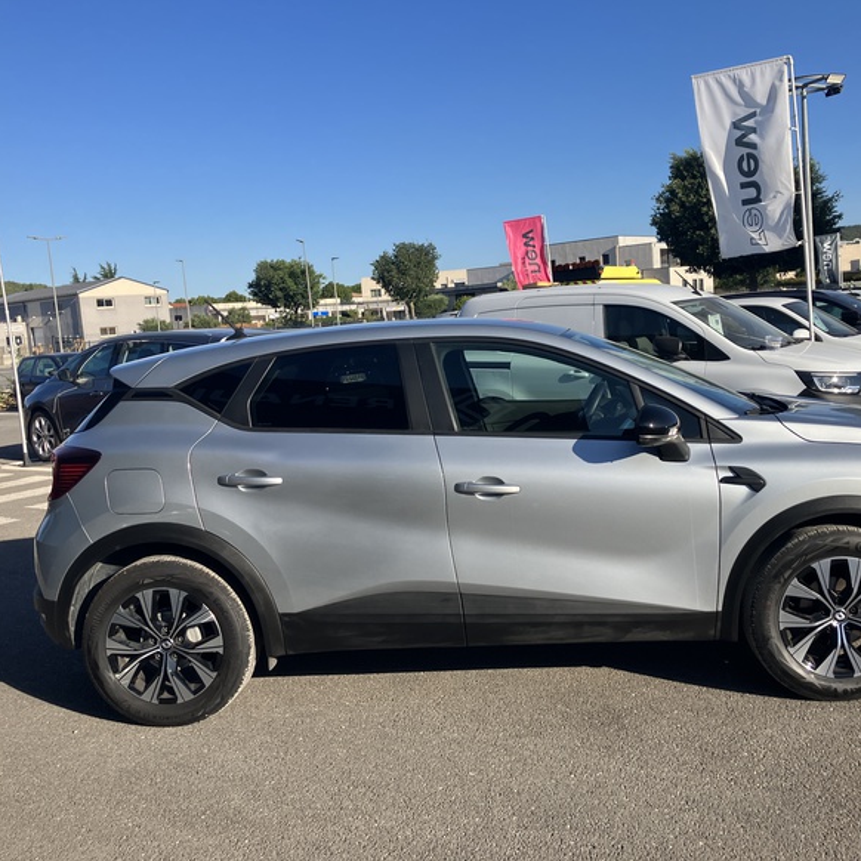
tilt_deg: -5.5
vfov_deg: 48.5
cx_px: 494
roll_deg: +4.7
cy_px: 430
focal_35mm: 34
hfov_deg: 48.3
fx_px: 957
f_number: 1.8
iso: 32
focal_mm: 3.99
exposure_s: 1/1799
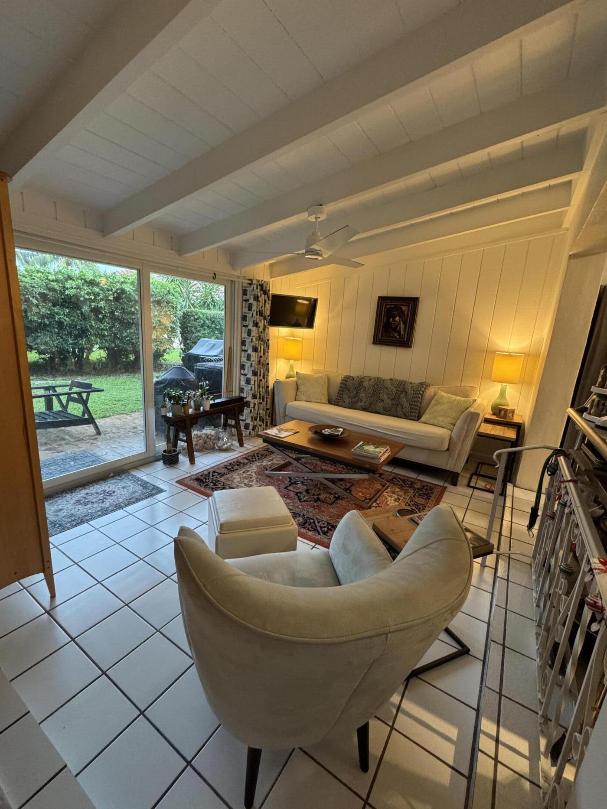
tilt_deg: -13.0
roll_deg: -3.1
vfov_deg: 98.2
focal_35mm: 15
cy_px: 409
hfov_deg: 81.6
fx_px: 351
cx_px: 285
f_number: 2.2
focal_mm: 2.22
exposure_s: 1/60
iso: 400
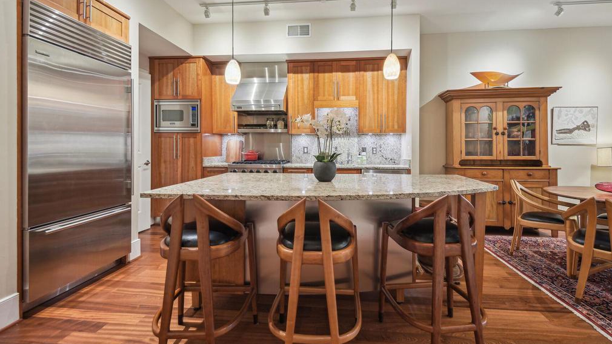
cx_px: 305
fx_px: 276
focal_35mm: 17
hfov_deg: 95.9
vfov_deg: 63.9
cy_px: 166
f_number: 8
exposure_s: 1/4
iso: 400
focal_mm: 16
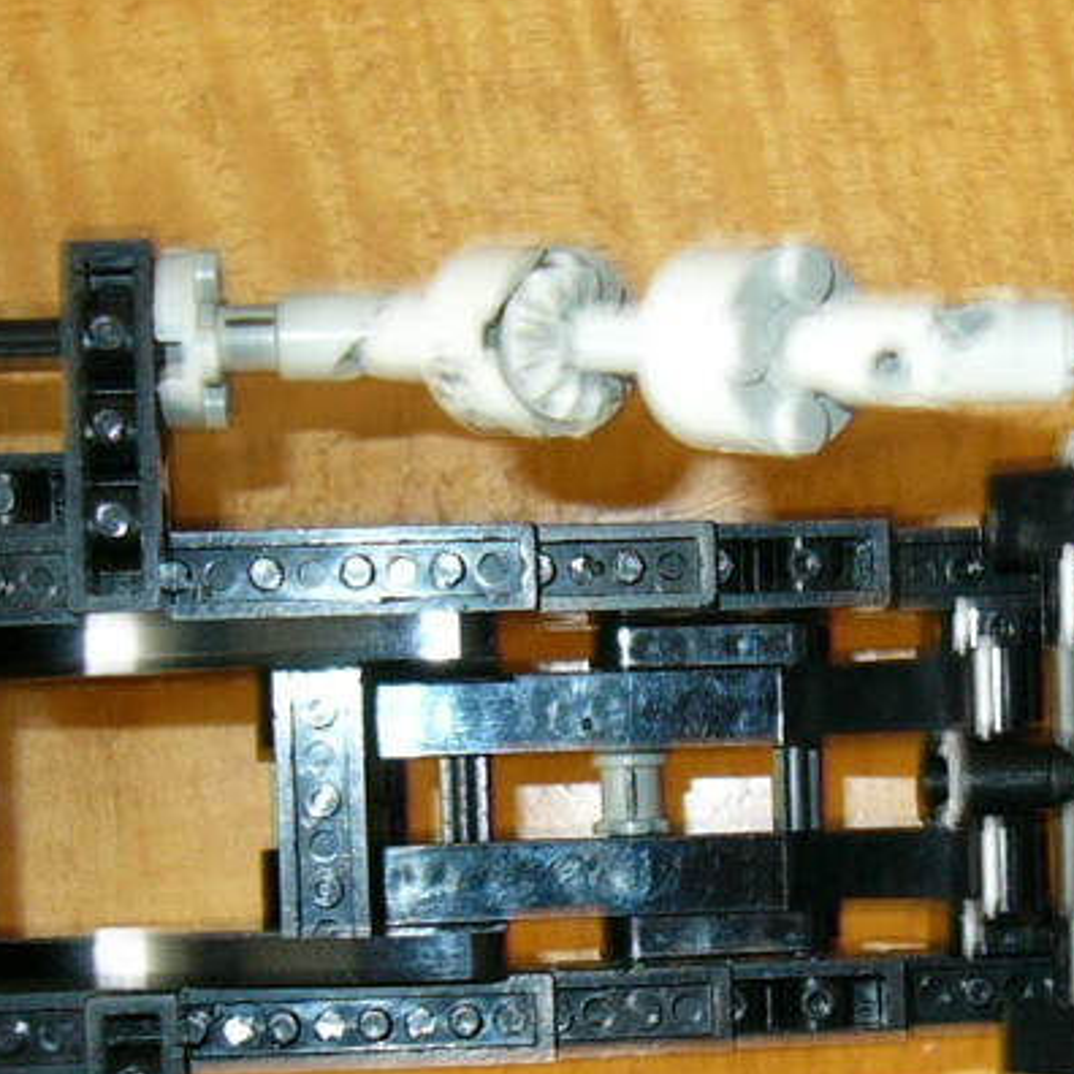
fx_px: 3510
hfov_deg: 17.2
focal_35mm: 100
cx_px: 941
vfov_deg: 17.3
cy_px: 803
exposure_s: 1/1.3
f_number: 2.8
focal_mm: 5.8
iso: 100
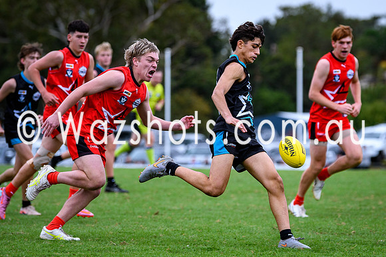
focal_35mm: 301
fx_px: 3230
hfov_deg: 6.8
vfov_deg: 4.6
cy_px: 142
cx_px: 262
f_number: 2.8
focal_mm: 145
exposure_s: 1/1250
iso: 180
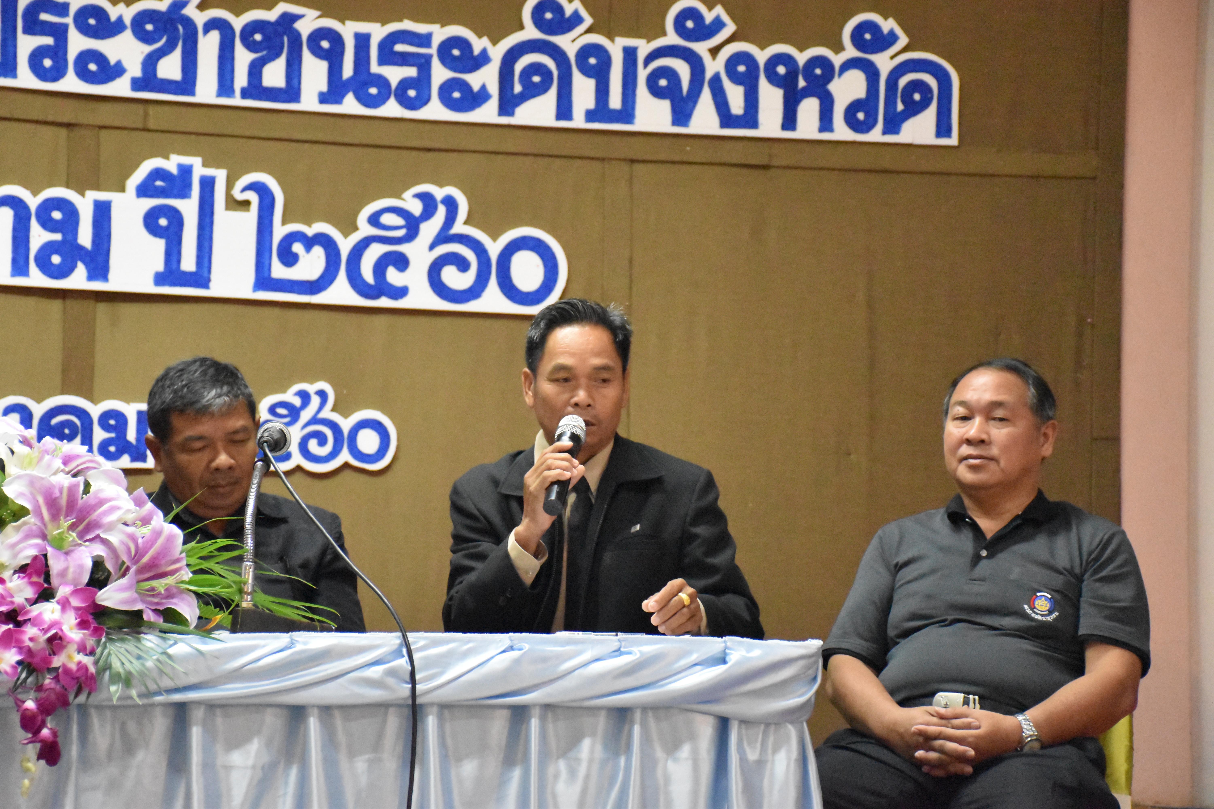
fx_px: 3338
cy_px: 404
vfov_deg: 13.8
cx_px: 607
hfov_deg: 20.6
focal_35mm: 99
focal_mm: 66
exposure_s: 1/100
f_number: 5
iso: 12800
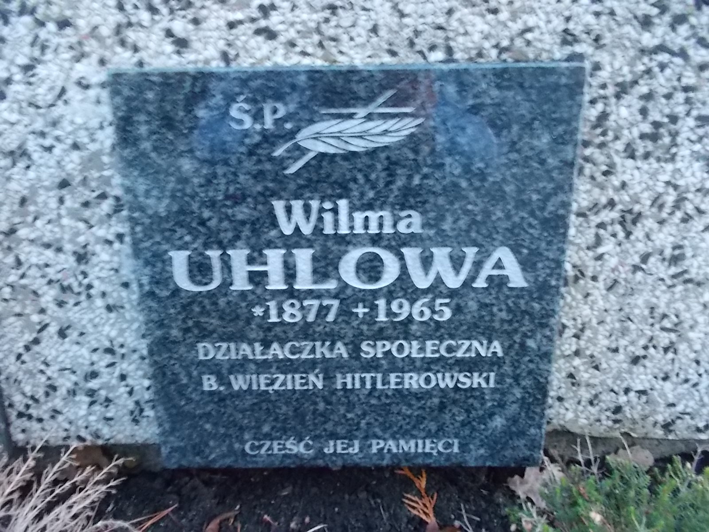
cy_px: 266
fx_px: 533
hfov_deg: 67.3
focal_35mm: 26
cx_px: 354
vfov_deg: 53.1
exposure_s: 1/4
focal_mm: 4.6
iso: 400
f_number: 3.2
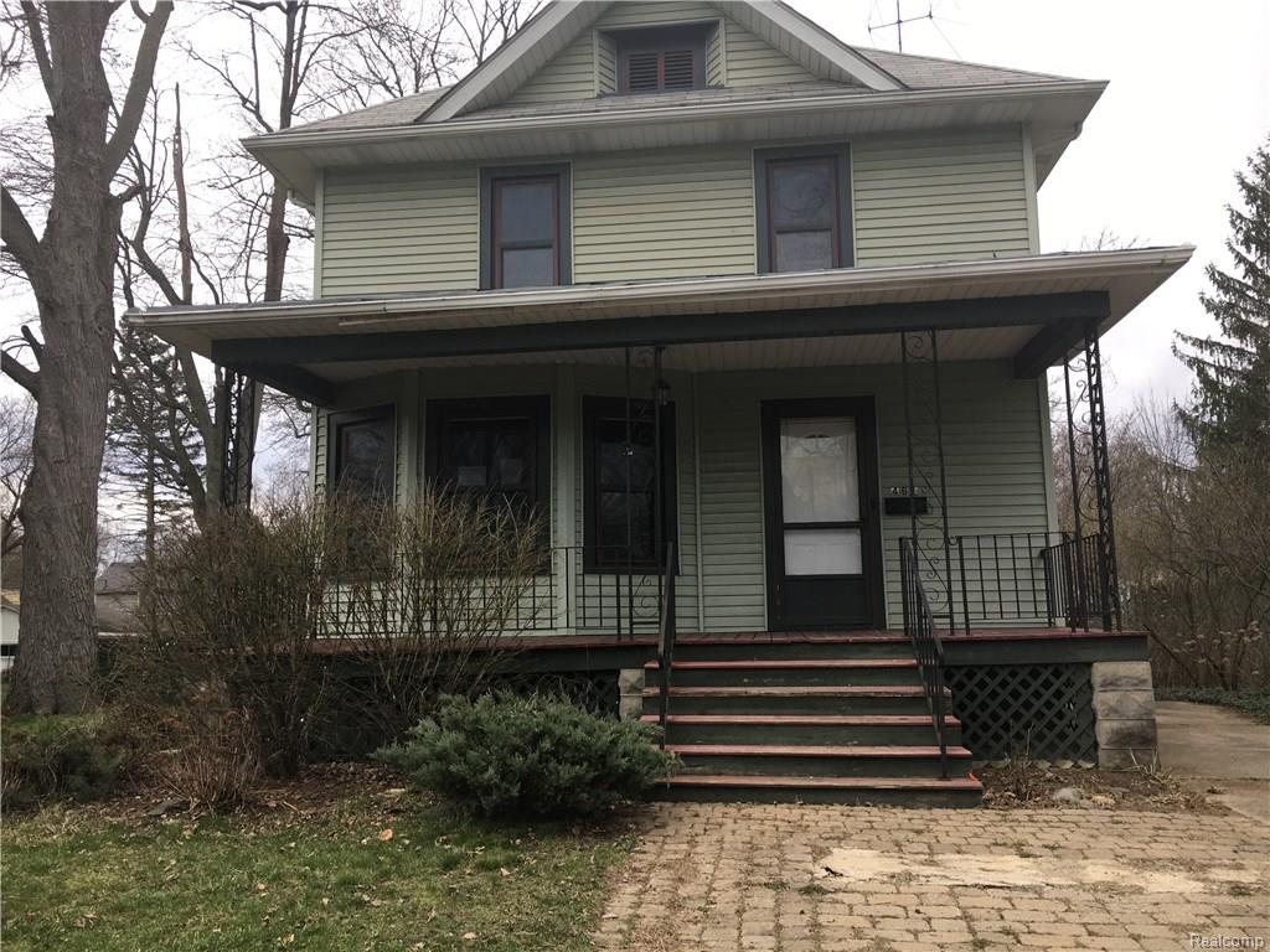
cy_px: 476
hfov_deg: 61.7
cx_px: 635
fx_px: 1064
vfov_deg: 48.2
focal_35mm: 29
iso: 32
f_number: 2.2
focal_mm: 4.15
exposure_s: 1/120
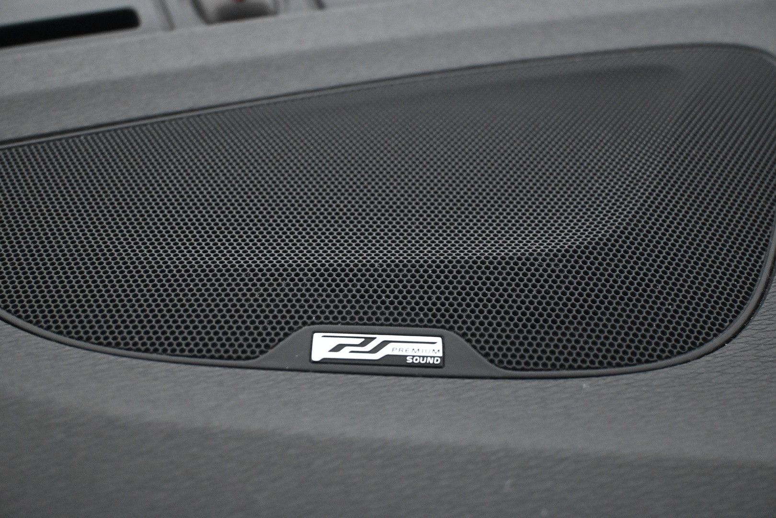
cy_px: 259
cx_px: 388
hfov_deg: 40.5
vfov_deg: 27.7
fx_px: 1051
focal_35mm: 49
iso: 6400
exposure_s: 1/60
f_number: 5
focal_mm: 32.5
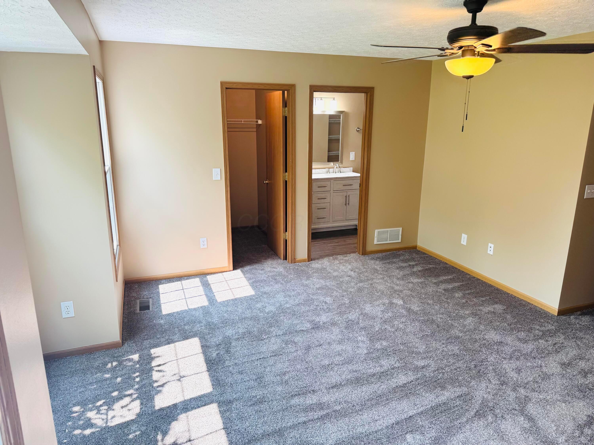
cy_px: 222
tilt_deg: -14.7
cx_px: 297
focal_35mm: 24
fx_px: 412
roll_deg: -0.5
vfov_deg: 56.8
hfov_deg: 71.6
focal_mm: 6.76
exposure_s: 1/172
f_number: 1.78
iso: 80
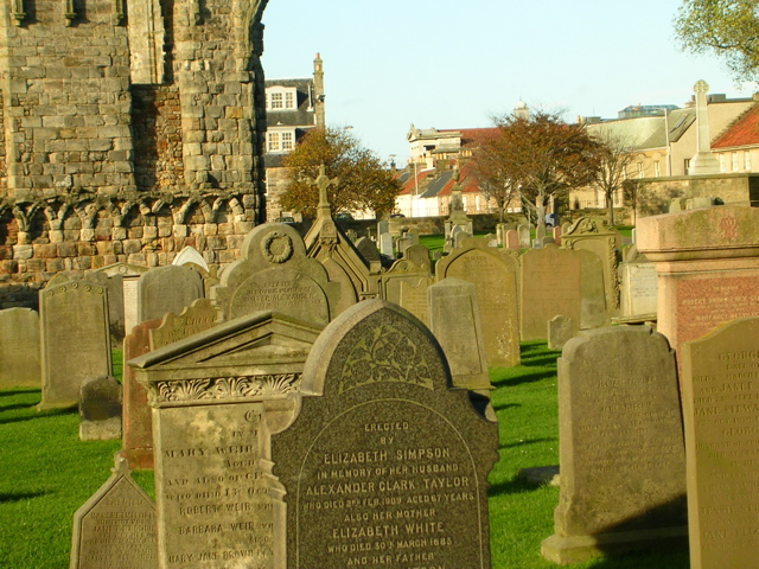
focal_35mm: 115
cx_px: 380
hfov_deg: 17.1
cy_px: 284
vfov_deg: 12.9
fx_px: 2522
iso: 50
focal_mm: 17.4
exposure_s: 1/202
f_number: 4.9
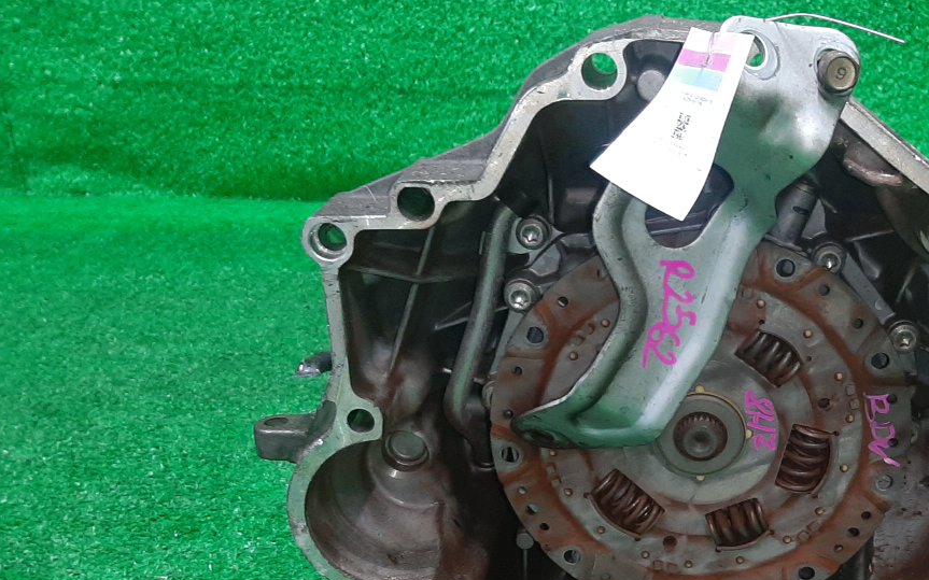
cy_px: 459
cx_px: 671
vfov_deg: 27.5
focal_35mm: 46
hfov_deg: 42.4
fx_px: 1164
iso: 172
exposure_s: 1/50
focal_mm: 3.93
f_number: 1.7
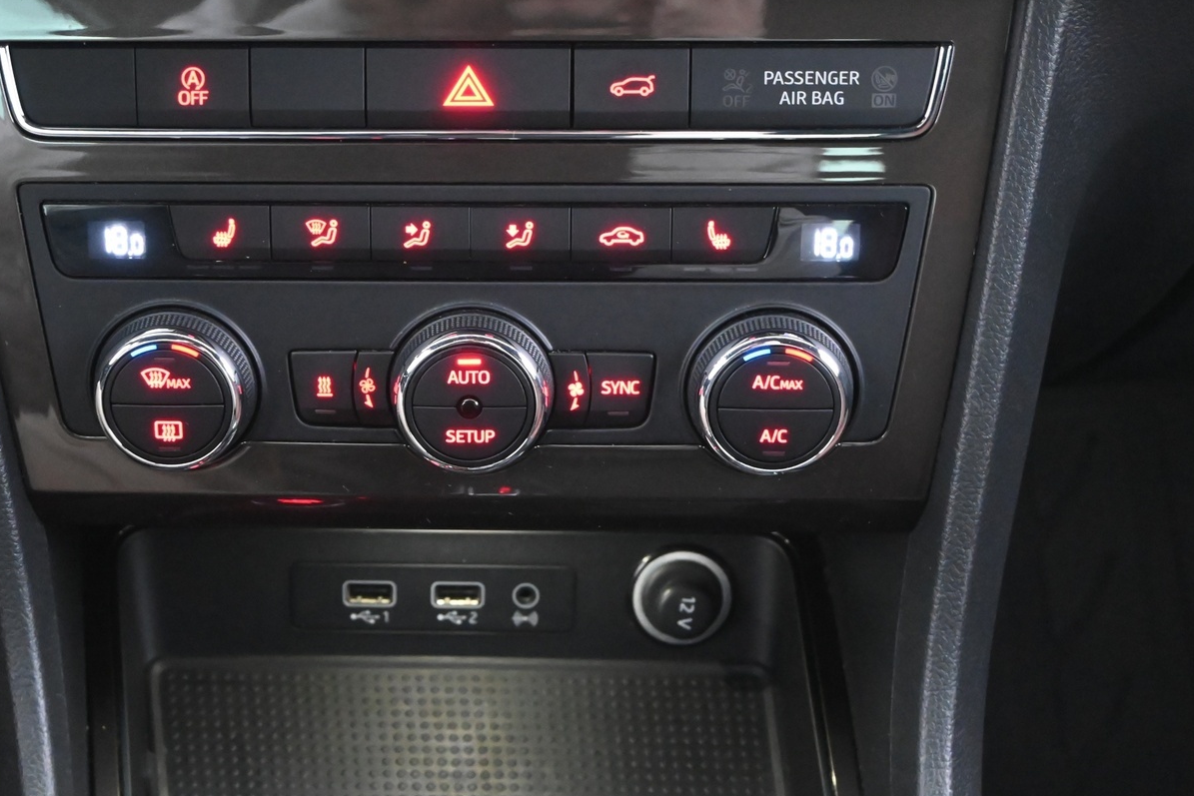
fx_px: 2057
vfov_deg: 21.9
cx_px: 463
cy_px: 415
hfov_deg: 32.2
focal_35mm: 62
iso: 6400
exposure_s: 1/8
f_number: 5.6
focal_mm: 30.5
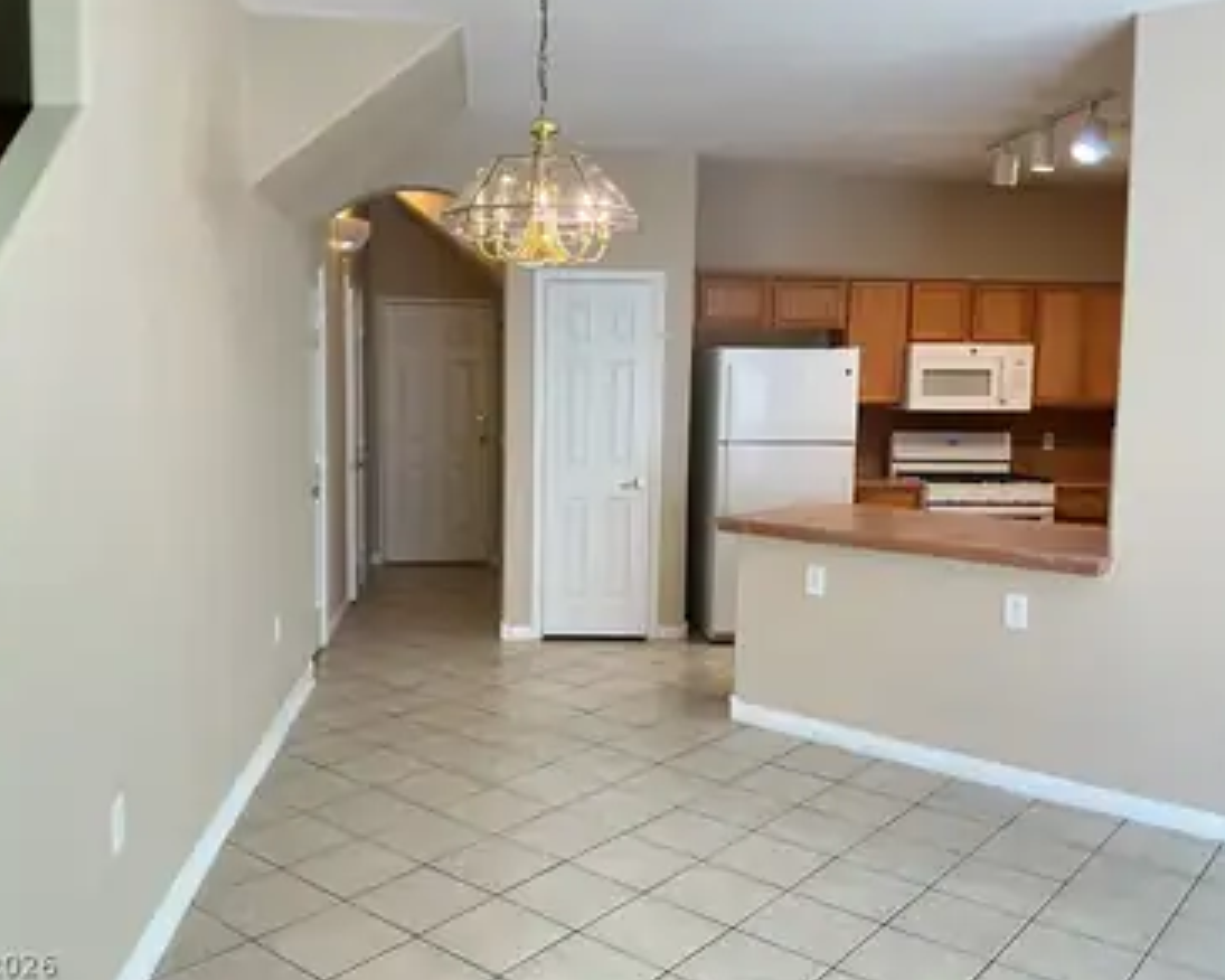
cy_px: 483
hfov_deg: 57.2
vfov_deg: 47.1
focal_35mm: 31
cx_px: 584
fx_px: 1124
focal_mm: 3
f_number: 1.8
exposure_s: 1/60
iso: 125
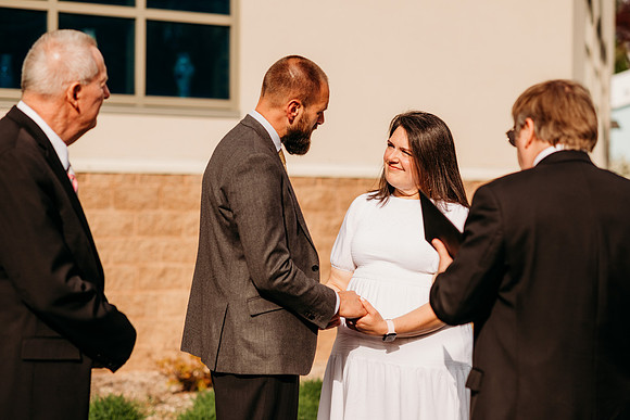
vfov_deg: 16.1
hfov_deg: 23.9
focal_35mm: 85
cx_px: 315
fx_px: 1488
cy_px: 210
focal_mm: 85
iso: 125
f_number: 2.8
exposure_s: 1/4000
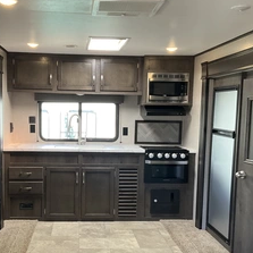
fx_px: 380
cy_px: 144
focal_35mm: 46
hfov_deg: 36.7
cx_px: 101
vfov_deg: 36.7
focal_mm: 3
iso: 100
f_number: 1.8
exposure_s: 1/60
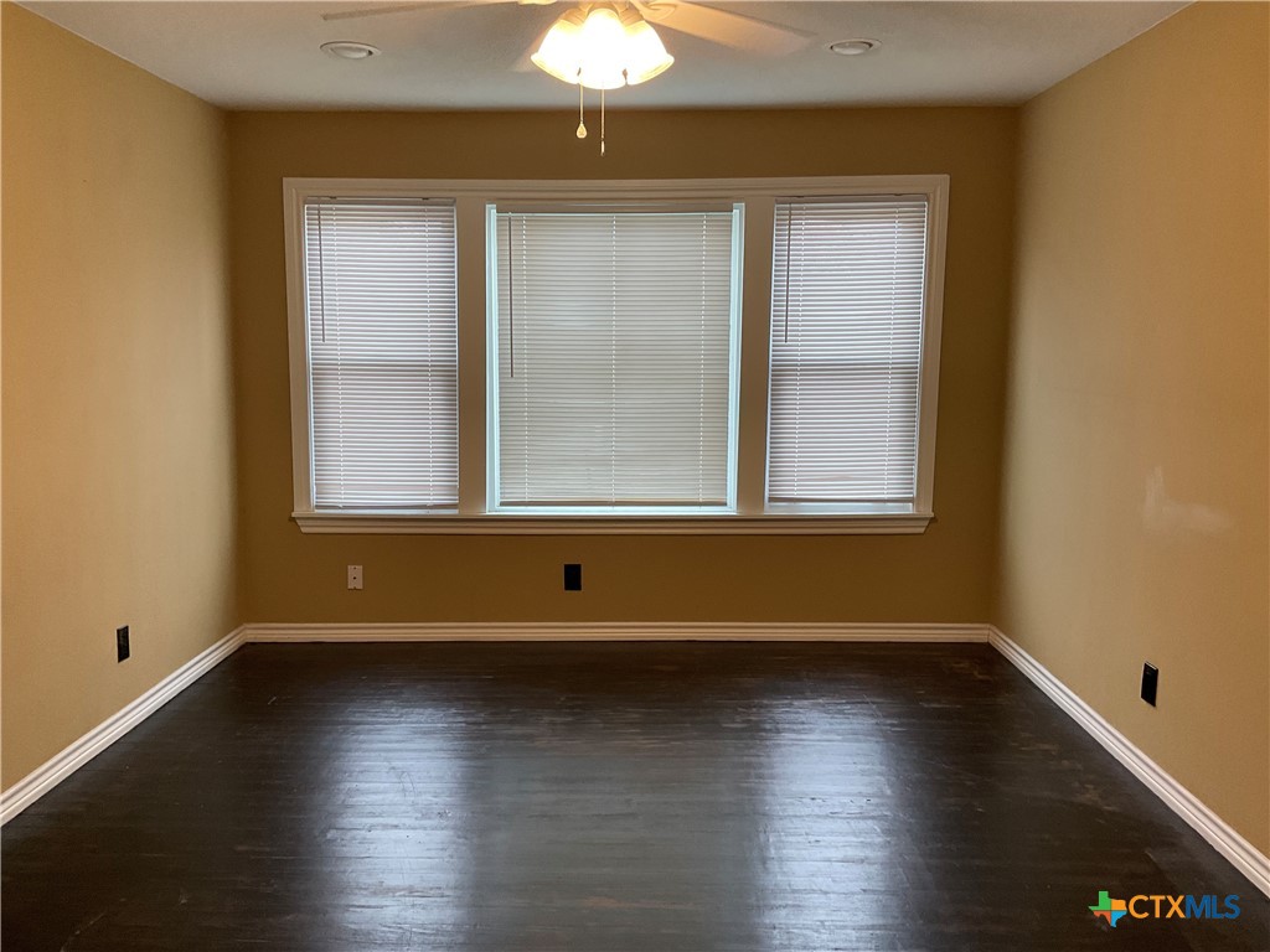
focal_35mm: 29
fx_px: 1064
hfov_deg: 61.7
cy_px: 476
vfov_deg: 48.2
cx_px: 635
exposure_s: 1/60
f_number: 1.8
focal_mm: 3
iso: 50
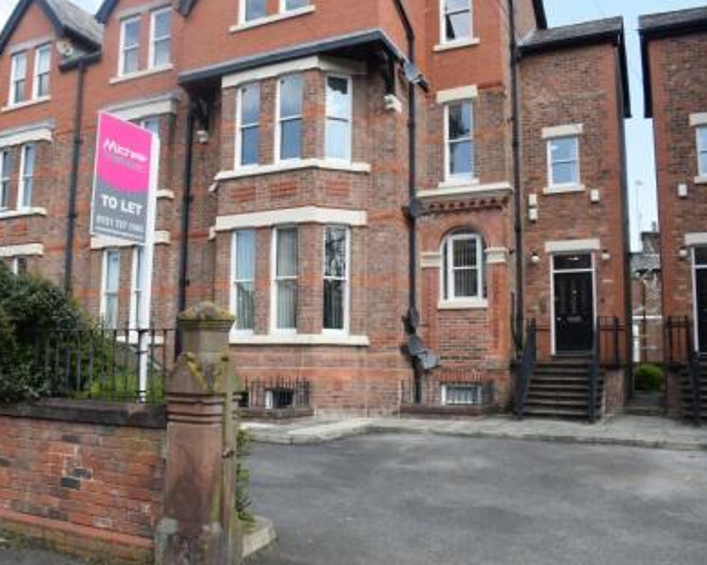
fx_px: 648
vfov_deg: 47.1
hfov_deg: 57.1
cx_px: 320
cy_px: 286
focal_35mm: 31
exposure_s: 1/250
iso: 280
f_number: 8
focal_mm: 18
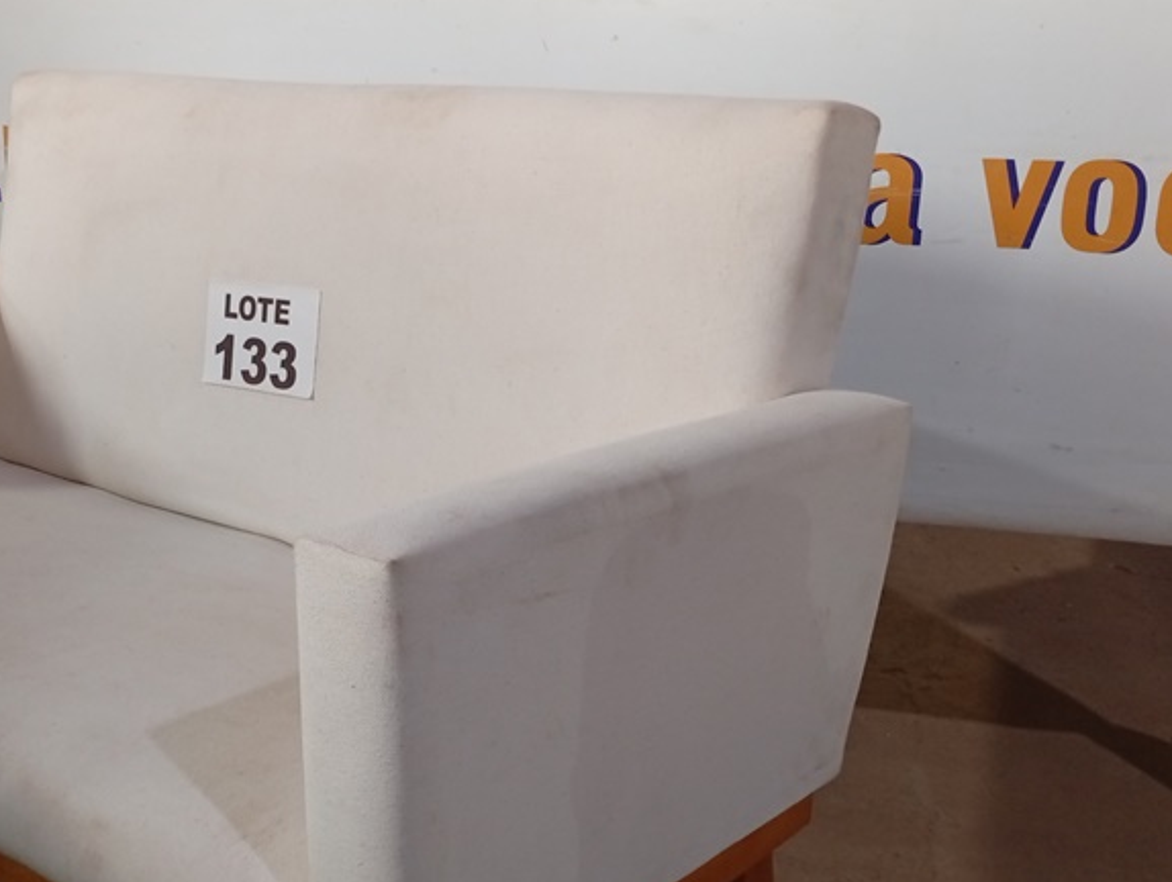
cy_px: 541
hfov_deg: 39.2
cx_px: 402
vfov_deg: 30.2
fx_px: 1627
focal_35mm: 48
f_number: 1.8
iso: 684
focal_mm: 3.98
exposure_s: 1/30
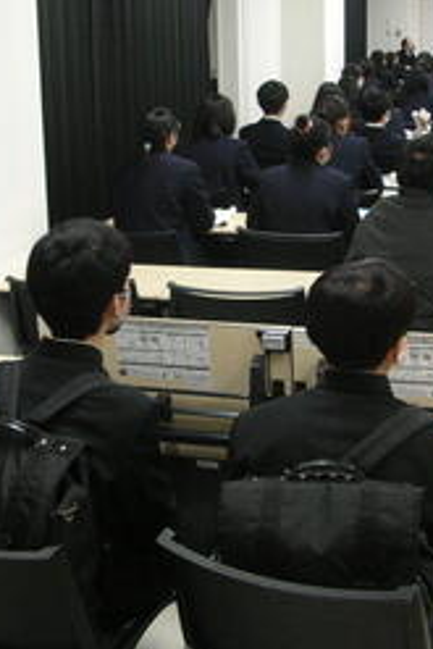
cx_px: 239
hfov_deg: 23.0
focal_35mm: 59
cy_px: 286
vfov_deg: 33.9
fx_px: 1063
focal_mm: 5.8
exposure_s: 1/9.9
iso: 50
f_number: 2.8
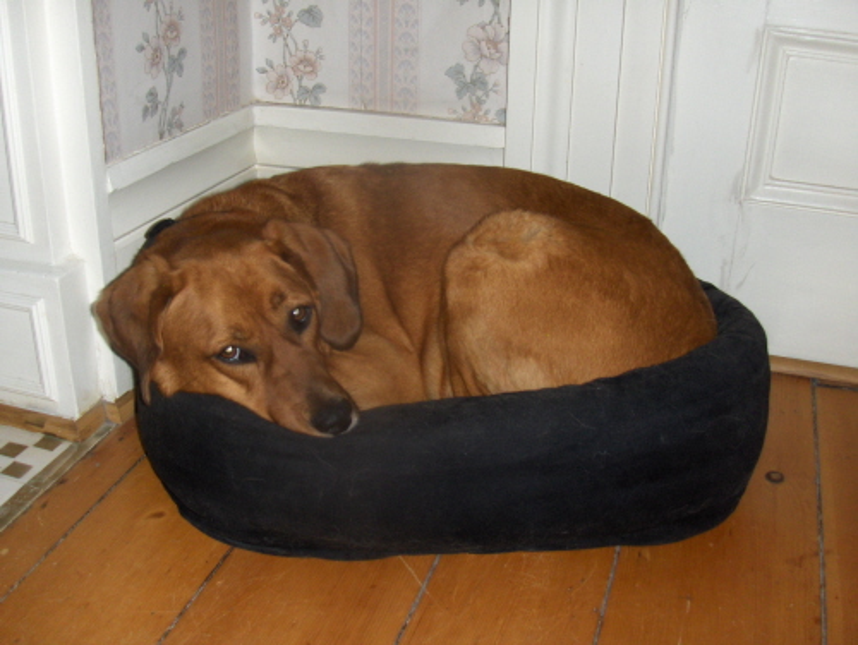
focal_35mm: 41
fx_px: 1017
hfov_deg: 45.7
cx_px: 429
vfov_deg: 35.2
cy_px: 322
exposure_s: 1/60
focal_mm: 6.5
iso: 100
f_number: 3.5
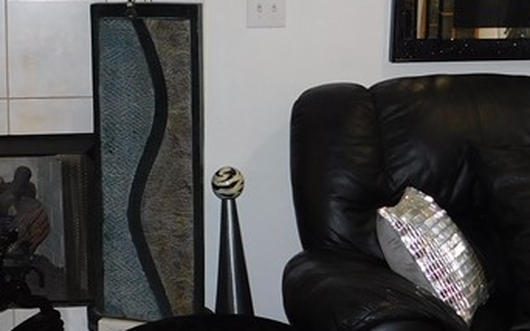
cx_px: 129
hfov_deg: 27.8
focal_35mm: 73
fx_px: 1055
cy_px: 79
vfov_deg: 17.8
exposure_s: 1/30
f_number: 3
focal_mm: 4
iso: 200
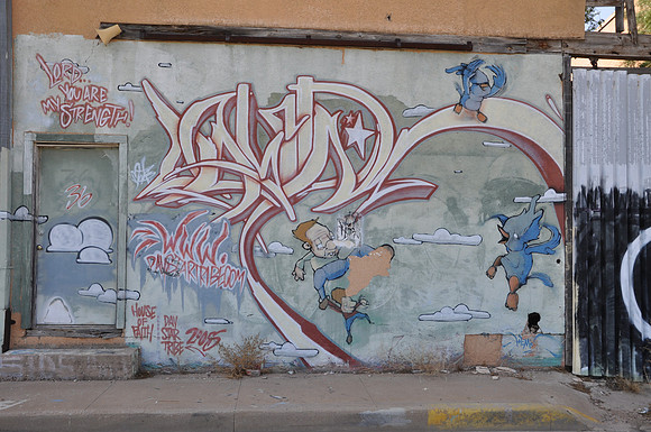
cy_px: 216
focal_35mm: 38
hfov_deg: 51.3
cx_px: 326
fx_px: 677
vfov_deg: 35.4
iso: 200
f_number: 7.1
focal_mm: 25
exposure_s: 1/200
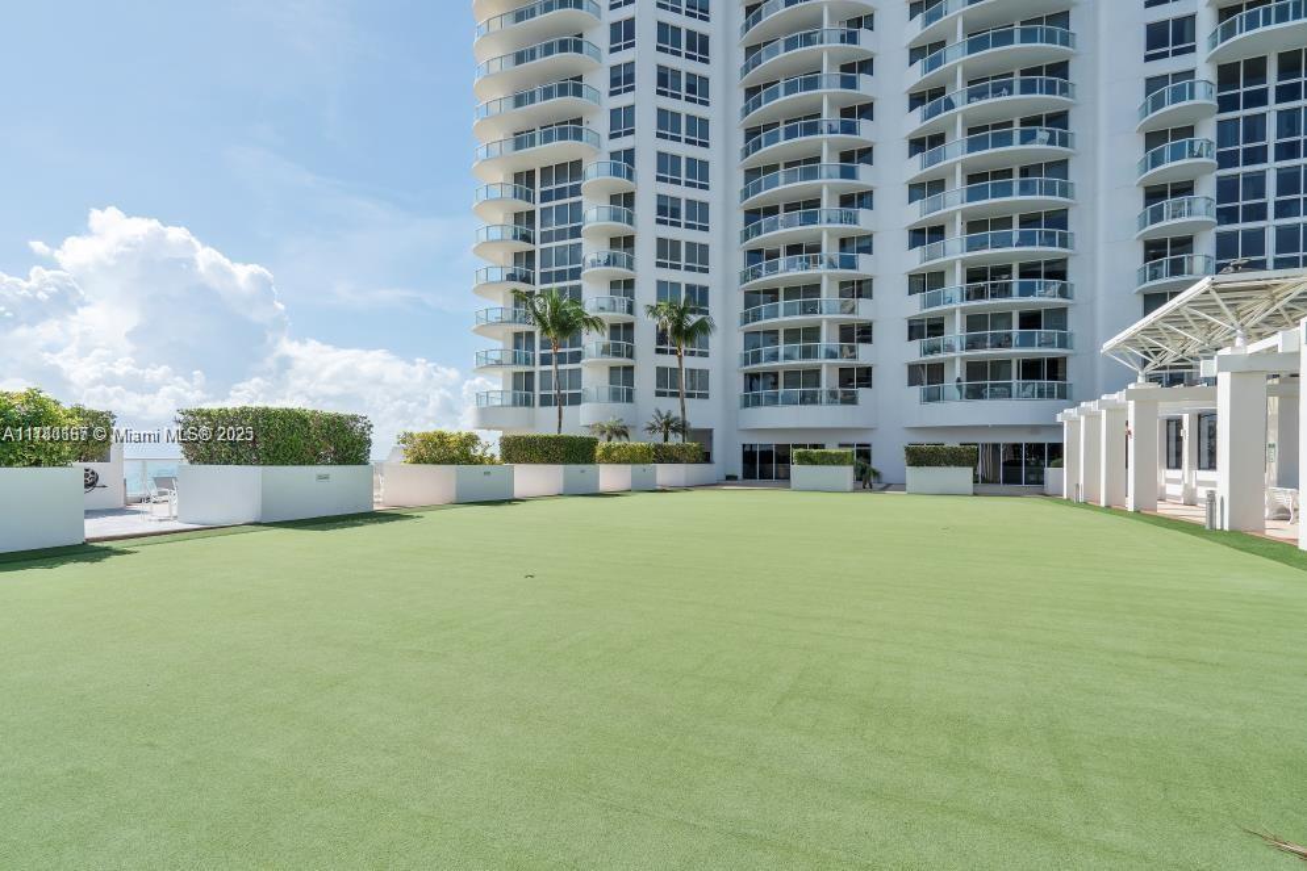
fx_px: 617
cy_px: 436
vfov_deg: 70.5
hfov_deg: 93.3
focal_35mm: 17
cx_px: 654
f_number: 10
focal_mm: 17
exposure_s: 1/1000
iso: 640
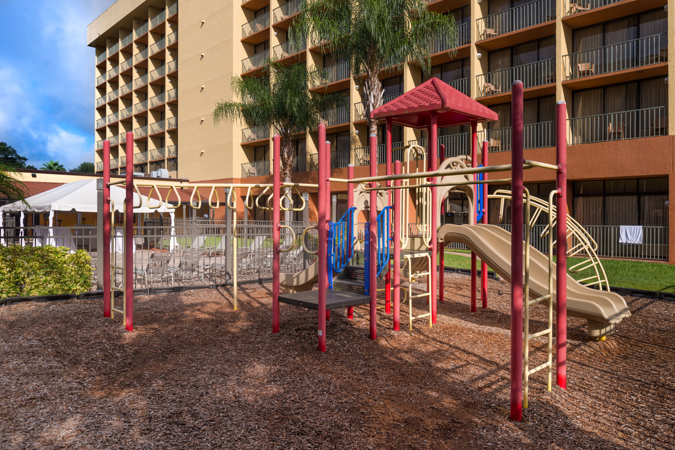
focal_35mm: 24
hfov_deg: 73.7
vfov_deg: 53.2
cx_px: 338
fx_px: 450
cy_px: 225
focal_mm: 24
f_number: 8
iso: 100
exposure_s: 1/500
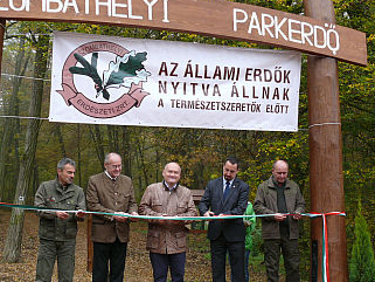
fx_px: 531
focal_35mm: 49
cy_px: 153
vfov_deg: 29.7
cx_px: 171
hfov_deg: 38.9
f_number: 3.6
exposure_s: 1/125
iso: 100
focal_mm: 7.4
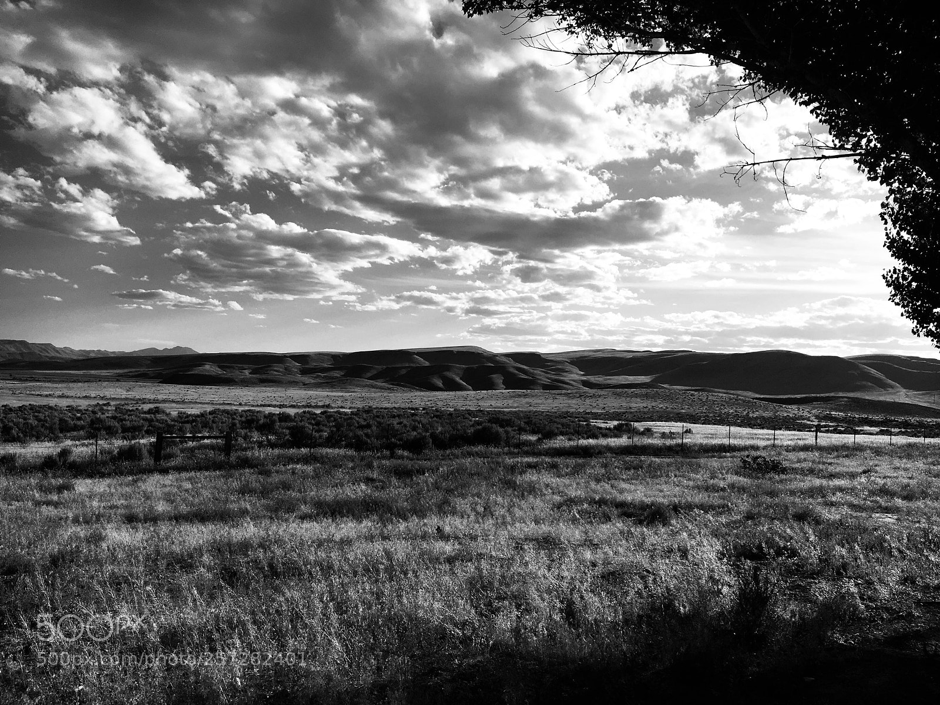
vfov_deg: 48.2
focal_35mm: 29
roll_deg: -1.6
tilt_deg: +3.2
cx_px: 470
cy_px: 352
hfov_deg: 61.7
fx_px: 787
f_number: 2.2
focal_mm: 4.15
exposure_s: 1/3344
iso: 25
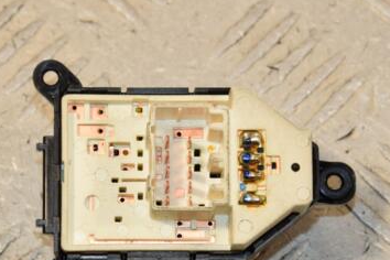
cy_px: 137
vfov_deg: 5.2
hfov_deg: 7.7
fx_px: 2891
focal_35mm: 267
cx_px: 165
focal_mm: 105
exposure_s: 1/200
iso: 800
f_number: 10
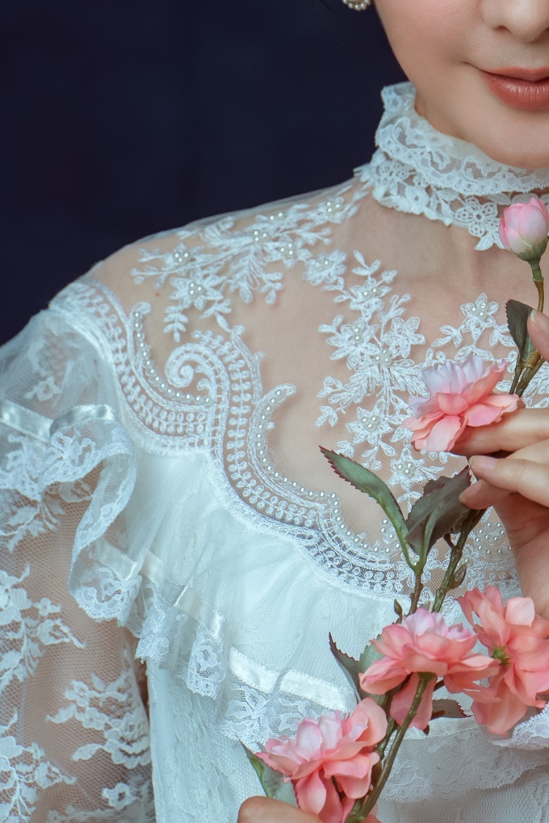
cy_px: 255
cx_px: 514
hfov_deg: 4.4
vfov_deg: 6.6
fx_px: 7114
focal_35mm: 311
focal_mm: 151
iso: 100
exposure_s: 1/250
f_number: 5.6
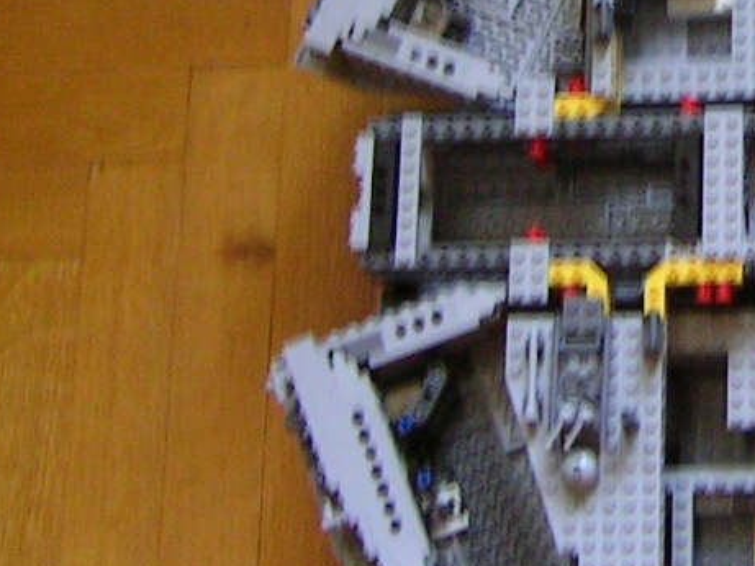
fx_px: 2727
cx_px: 873
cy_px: 49
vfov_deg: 11.8
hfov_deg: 15.3
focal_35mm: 125
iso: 100
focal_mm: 5.6
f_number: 2.8
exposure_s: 1/4
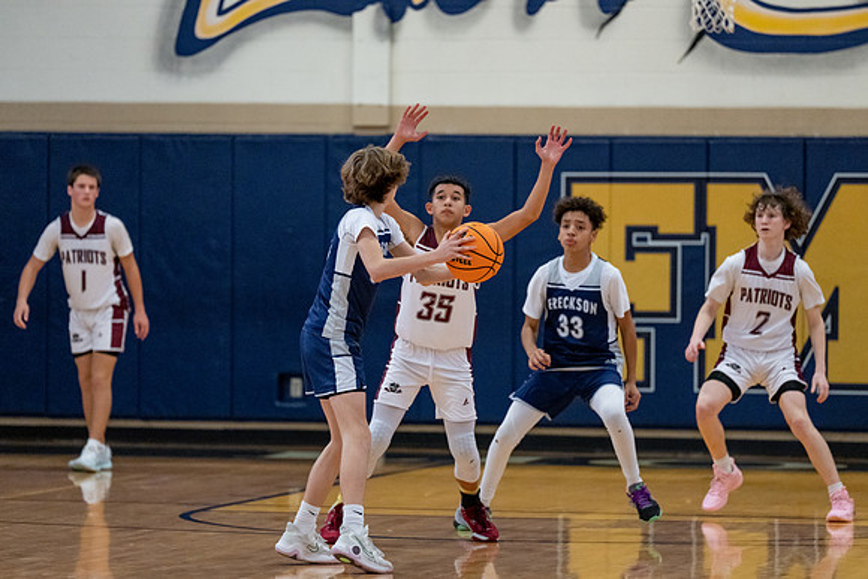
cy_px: 290
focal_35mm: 214
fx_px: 5171
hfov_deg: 9.6
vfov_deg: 6.4
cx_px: 434
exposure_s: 1/1000
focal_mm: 200
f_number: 2.8
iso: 5000
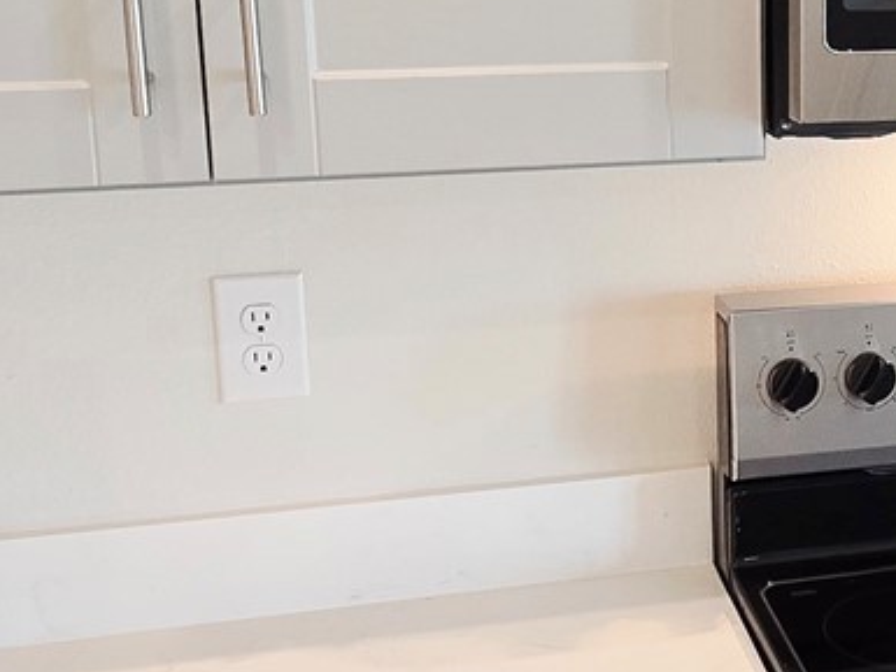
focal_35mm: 54
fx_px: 1398
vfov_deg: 26.8
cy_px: 191
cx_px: 817
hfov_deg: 33.5
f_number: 2.2
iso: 200
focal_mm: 2.2
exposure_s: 1/60.2
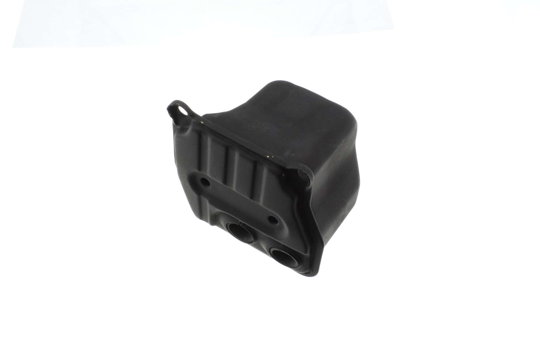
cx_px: 270
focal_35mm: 42
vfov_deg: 31.9
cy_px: 180
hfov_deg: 46.4
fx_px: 630
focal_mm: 28
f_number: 16
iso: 1600
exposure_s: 1/50
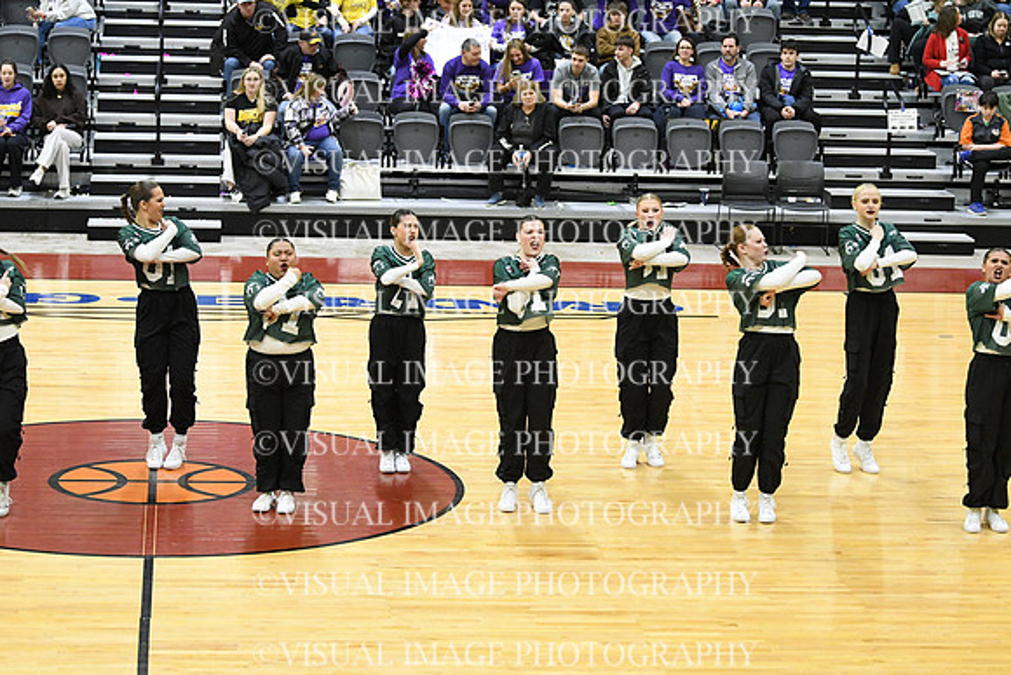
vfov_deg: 13.0
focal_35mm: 105
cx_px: 506
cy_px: 338
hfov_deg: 19.5
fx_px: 2949
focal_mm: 70
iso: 3200
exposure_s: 1/250
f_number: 4
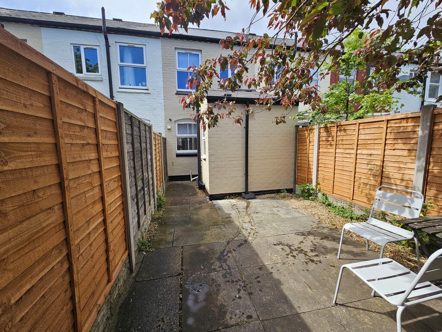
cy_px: 166
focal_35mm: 13
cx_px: 221
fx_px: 166
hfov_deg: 106.2
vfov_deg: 89.9
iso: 50
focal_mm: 2.2
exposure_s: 1/681
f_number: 2.2
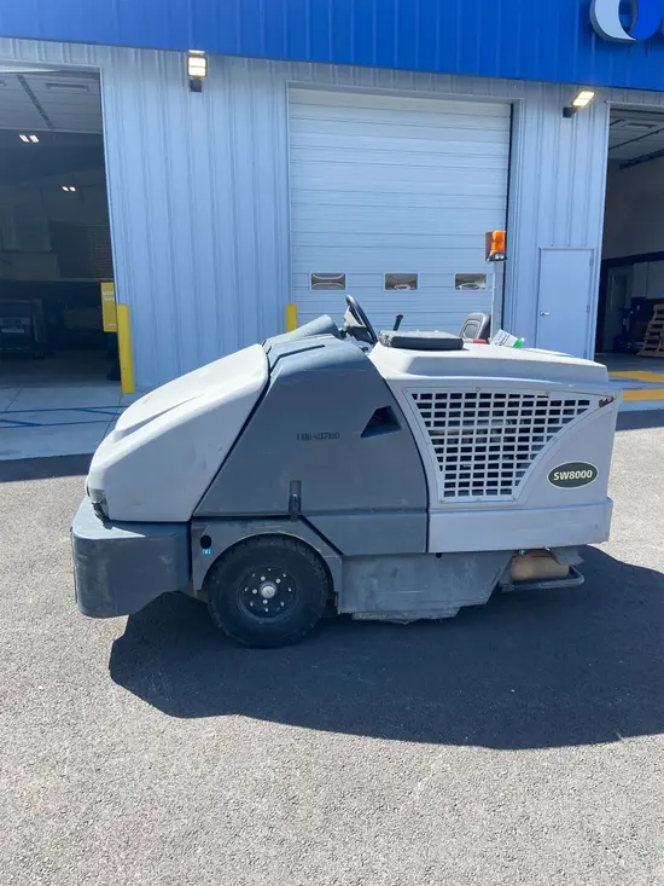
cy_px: 443
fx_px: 665
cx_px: 332
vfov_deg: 67.3
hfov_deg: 53.1
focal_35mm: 26
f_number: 1.8
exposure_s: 1/1114
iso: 32
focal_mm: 4.25
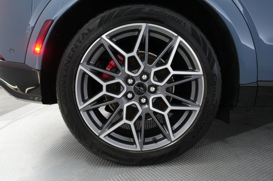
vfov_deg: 51.2
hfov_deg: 71.5
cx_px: 136
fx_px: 189
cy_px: 90
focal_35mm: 25
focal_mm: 25
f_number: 4.5
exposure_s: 1/50
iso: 2000
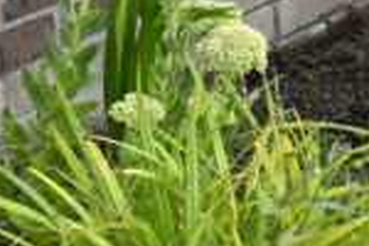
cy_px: -153
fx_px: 1886
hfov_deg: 10.7
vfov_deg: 7.3
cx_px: 568
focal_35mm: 184
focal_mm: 18
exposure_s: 1/250
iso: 160
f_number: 5.6
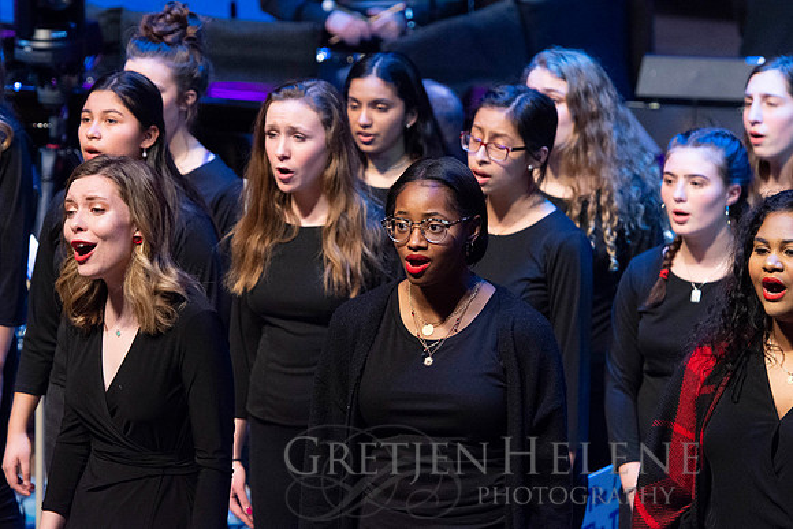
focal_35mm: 237
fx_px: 5226
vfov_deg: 5.8
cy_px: 299
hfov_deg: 8.7
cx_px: 345
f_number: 4.5
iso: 2000
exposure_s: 1/125
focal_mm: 140
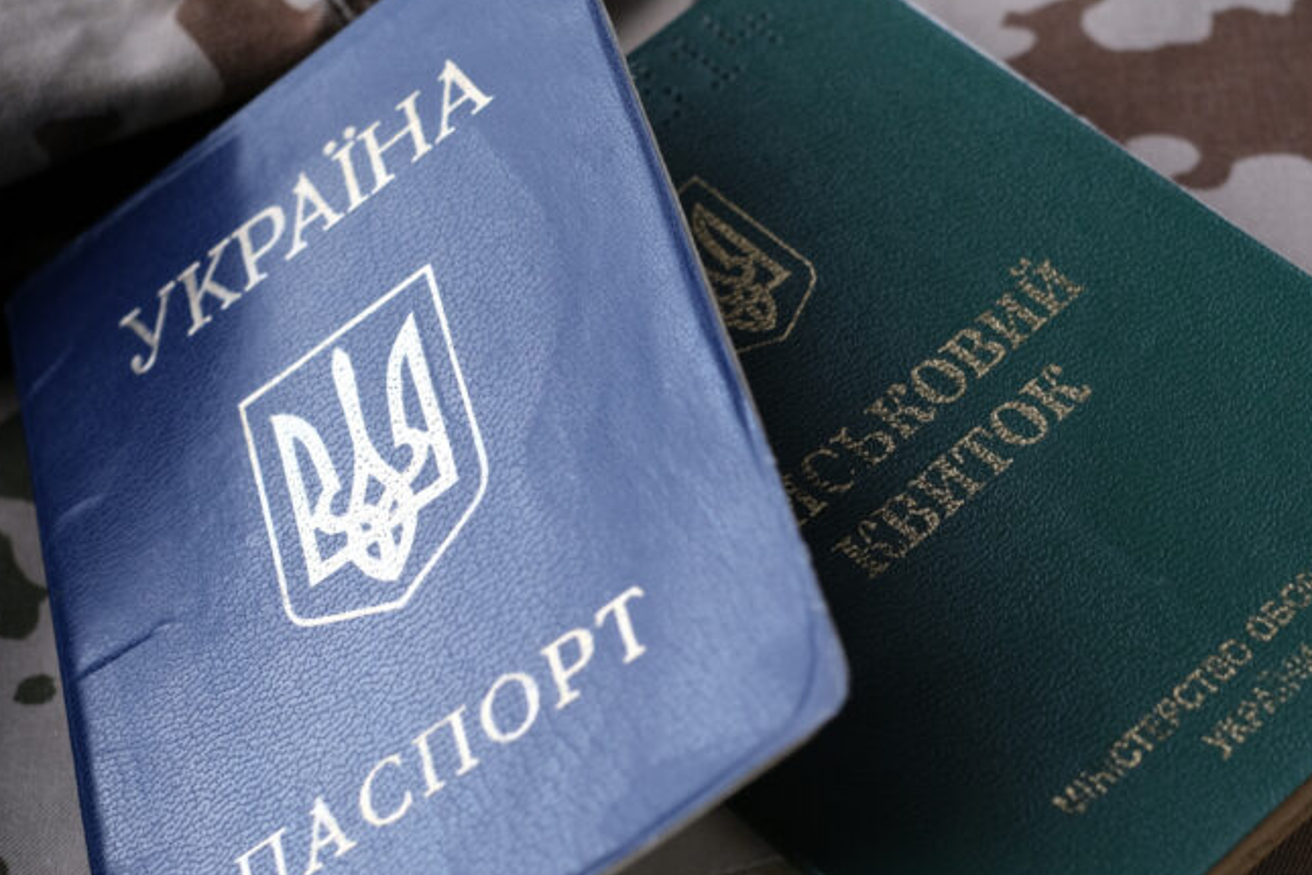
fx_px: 2697
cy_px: 566
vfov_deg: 18.4
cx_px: 740
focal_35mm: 74
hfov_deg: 27.3
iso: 400
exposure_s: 1/15
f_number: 5.6
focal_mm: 35
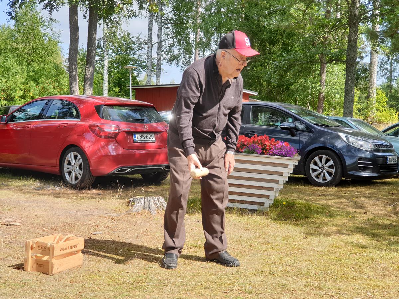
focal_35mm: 52
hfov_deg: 36.8
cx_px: 200
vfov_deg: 28.0
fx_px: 599
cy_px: 150
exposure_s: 1/310
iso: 25
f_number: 2.4
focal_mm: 6
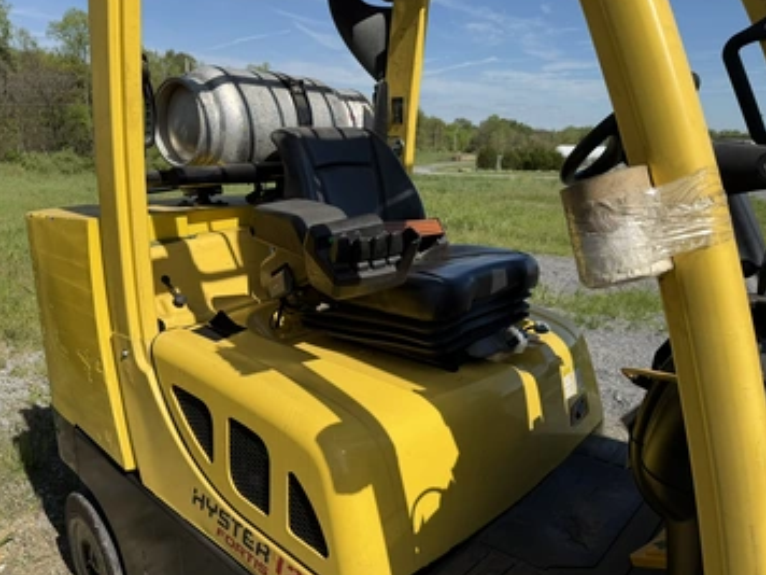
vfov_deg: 51.3
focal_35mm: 27
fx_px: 597
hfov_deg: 65.2
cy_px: 308
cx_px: 351
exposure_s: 1/5319
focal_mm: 6.76
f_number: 1.78
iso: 80
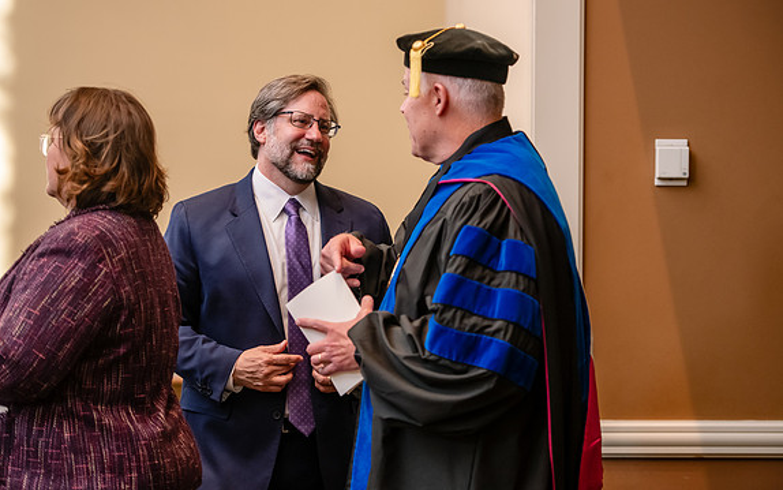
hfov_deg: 20.2
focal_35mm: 103
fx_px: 2198
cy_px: 241
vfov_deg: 12.7
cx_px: 390
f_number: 3.2
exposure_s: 1/200
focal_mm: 100
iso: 2000
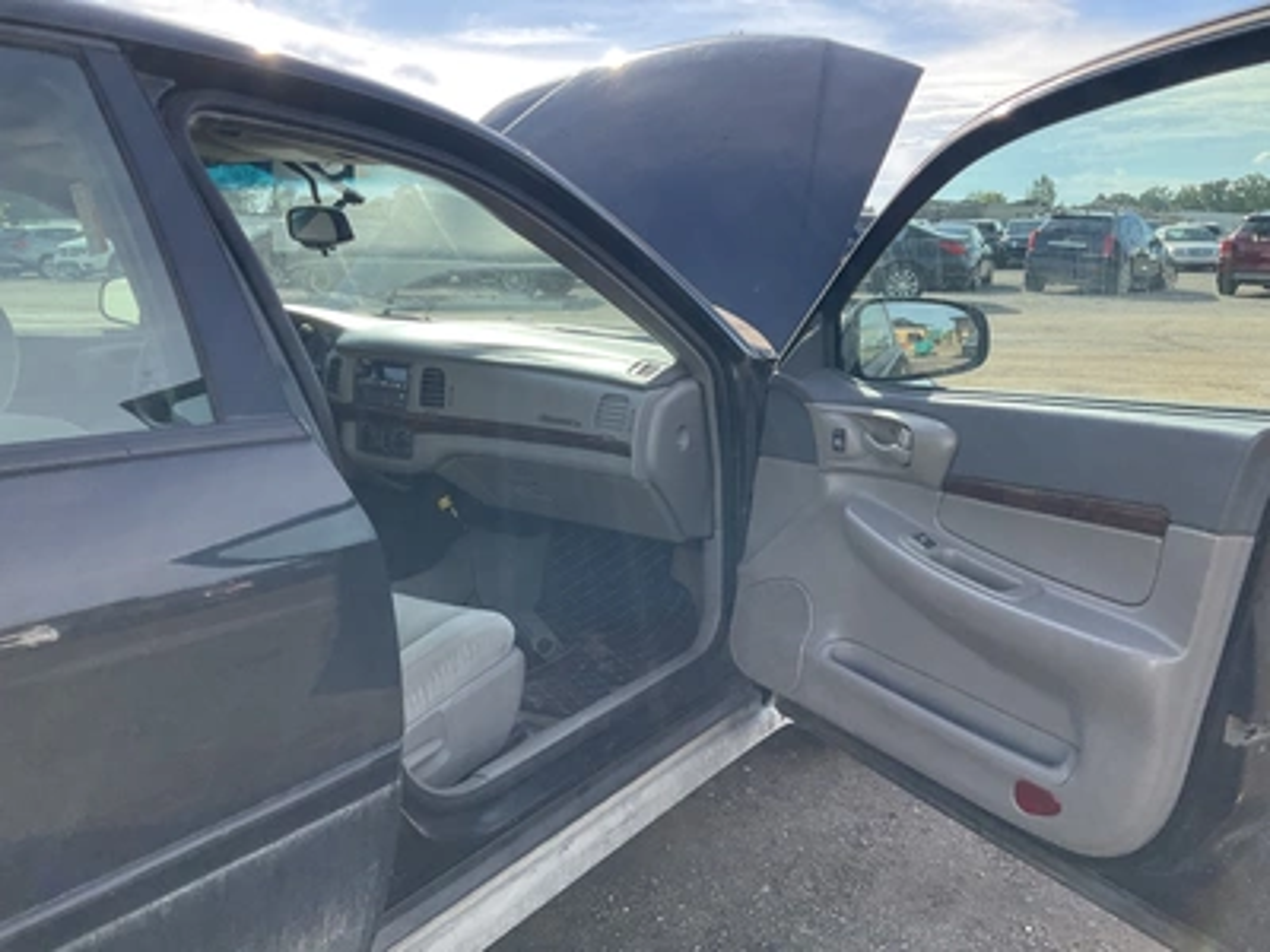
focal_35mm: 29
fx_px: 1064
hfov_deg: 61.7
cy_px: 476
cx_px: 635
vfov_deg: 48.2
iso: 25
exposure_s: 1/657
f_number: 1.8
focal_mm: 3
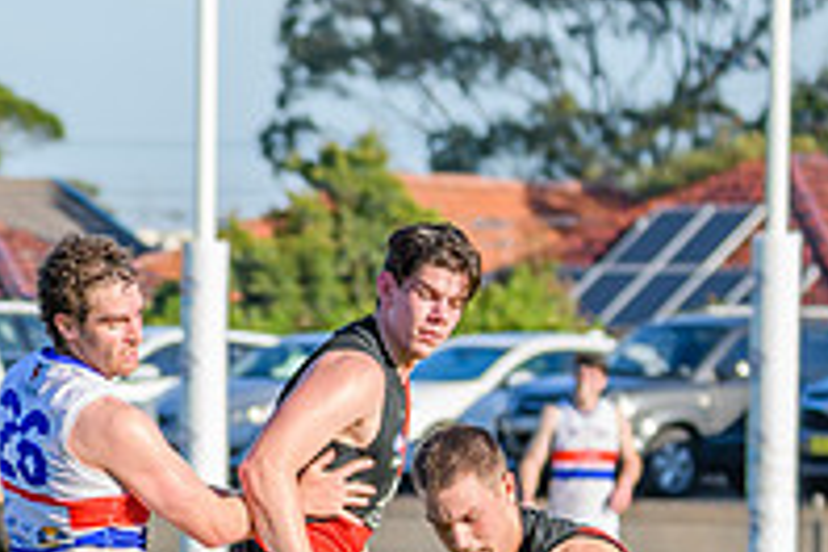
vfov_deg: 2.5
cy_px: 753
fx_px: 12419
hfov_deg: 3.8
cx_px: 265
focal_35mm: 540
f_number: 6.3
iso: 800
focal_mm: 150
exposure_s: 1/2000
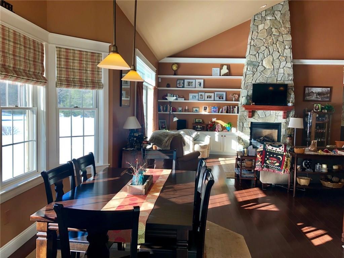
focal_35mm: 29
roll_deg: -0.6
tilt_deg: -4.1
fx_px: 288
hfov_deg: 61.7
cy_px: 129
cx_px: 172
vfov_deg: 48.2
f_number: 1.8
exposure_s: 1/120
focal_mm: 3.99
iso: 40
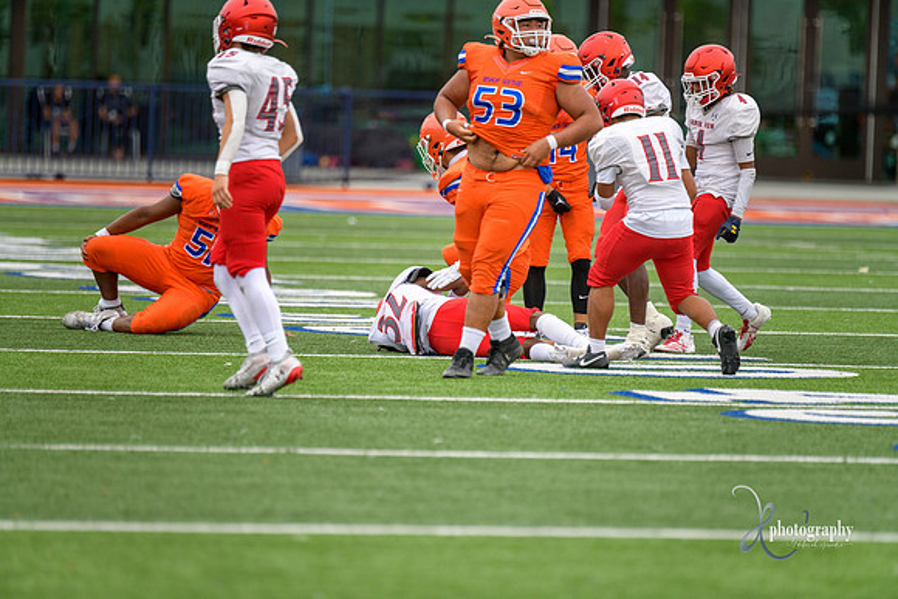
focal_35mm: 300
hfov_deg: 6.9
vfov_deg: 4.6
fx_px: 7485
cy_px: 300
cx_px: 449
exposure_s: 1/500
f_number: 2.8
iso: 220
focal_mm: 300
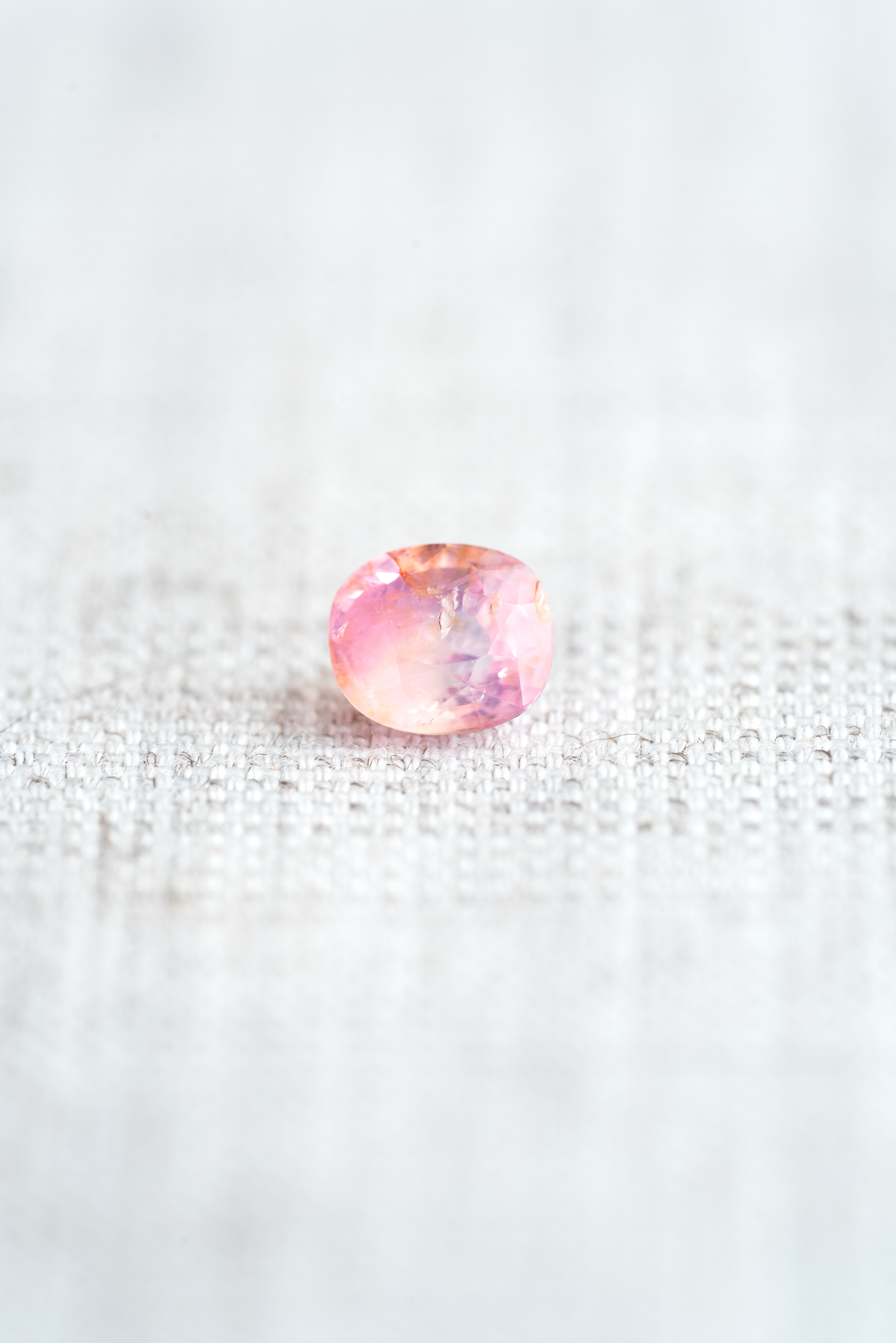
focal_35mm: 90
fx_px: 3360
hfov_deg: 15.2
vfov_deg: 22.6
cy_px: 672
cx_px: 448
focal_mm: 90
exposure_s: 1/6
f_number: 6.3
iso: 100
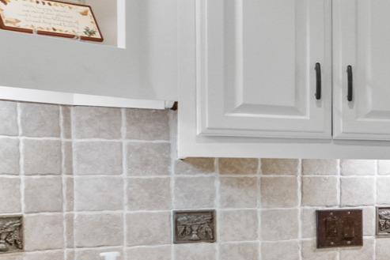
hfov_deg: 15.1
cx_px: 938
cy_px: 191
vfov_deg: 17.9
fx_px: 824
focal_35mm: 76
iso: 400
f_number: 8
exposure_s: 1/1.25
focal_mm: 10
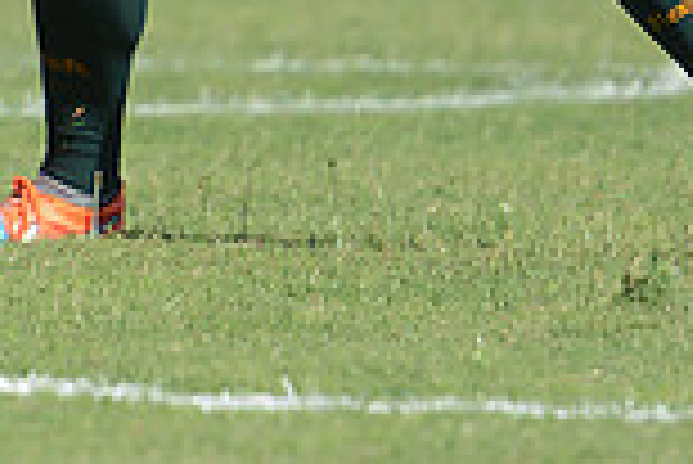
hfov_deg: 2.0
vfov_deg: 1.3
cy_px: -403
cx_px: -153
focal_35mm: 1053
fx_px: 20289
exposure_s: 1/1250
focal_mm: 280
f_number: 4
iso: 320
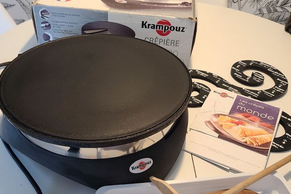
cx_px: 143
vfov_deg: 35.9
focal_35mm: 37
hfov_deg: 51.9
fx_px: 299
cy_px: 111
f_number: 1.8
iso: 200
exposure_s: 1/50
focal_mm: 5.4
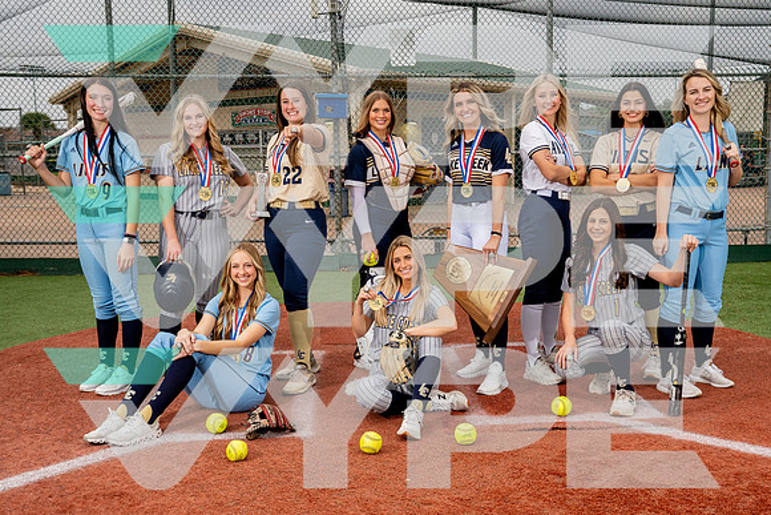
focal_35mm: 41
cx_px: 414
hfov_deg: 47.9
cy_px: 270
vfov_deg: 33.0
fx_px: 868
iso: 320
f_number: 8
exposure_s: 1/250
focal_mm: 36
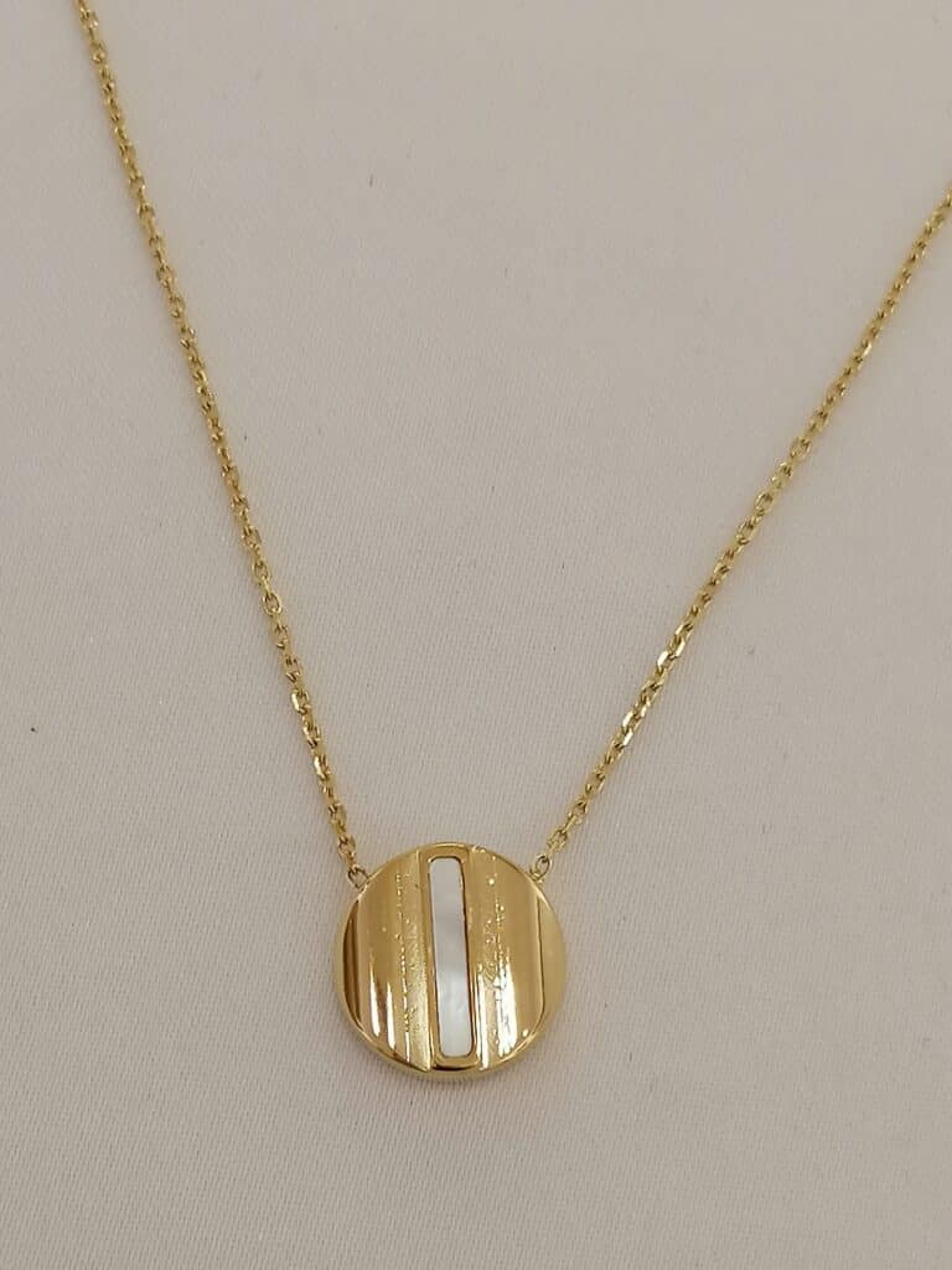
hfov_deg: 18.4
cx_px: 476
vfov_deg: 24.4
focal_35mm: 80
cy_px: 635
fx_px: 2934
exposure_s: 1/50
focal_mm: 4.75
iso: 80
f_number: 1.8
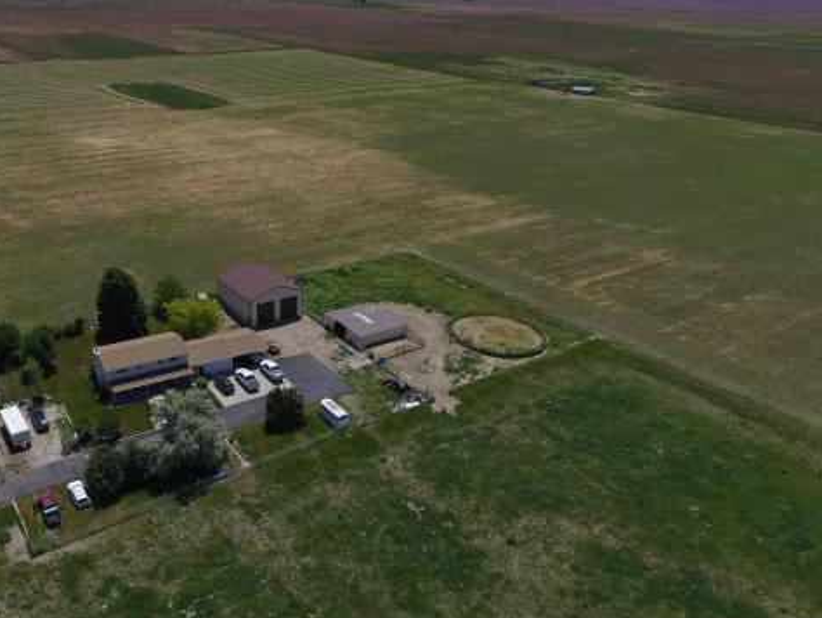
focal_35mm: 27
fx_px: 641
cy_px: 413
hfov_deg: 63.5
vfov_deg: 50.5
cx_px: 269
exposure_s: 1/1799
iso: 100
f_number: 2.8
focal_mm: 3.61
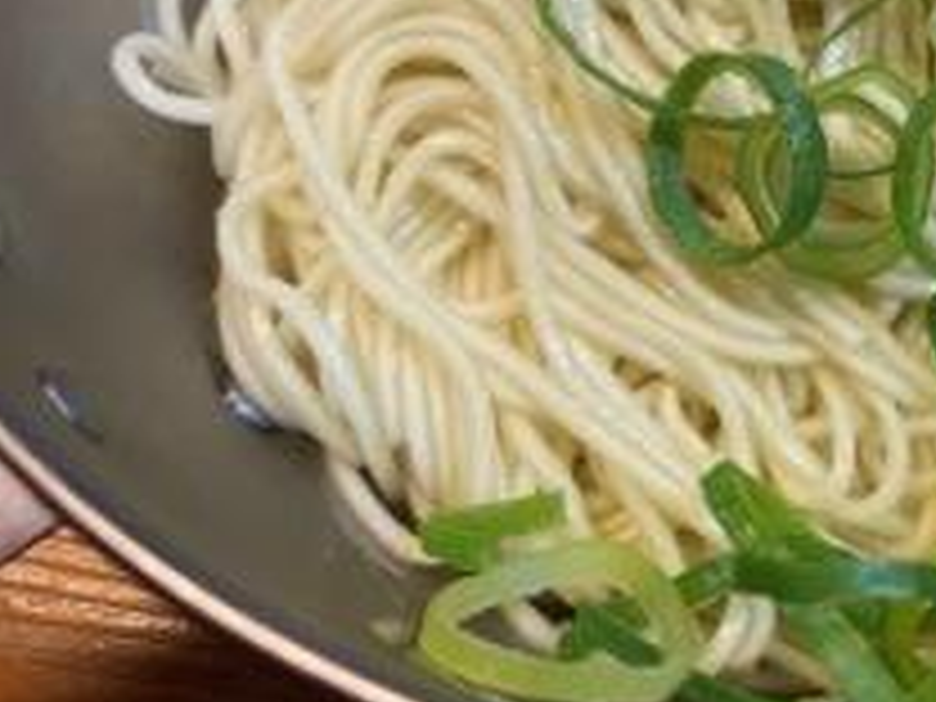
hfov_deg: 32.5
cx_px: 860
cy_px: 68
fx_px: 1514
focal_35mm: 56
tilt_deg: -53.6
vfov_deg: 25.3
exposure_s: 1/60
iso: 160
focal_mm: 4.25
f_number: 1.8
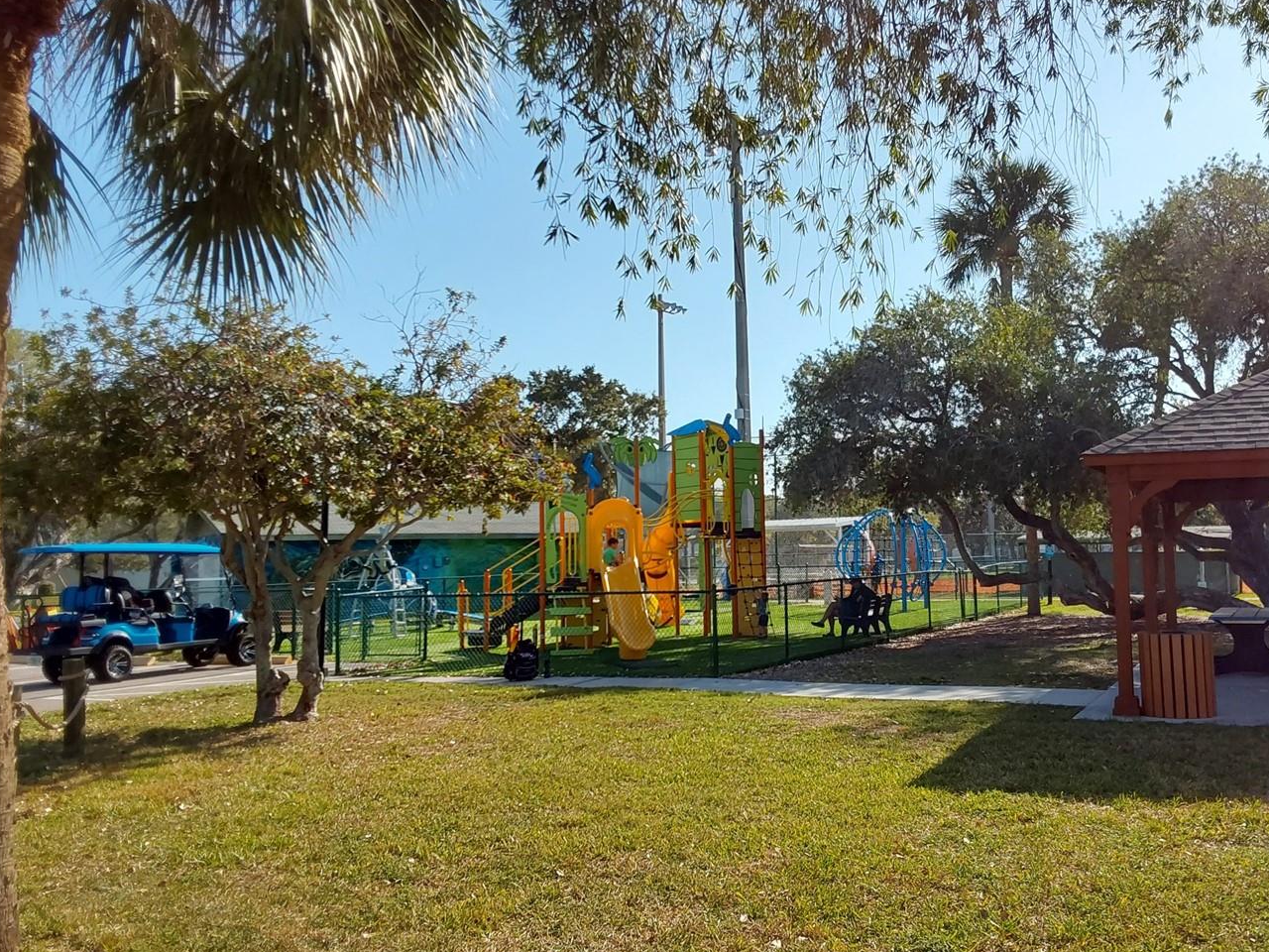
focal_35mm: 35
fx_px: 1283
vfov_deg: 40.7
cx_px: 784
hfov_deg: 52.1
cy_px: 465
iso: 50
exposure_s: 1/2313
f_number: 1.9
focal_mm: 2.91
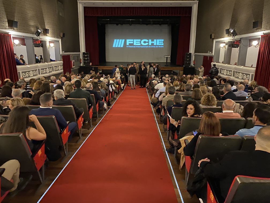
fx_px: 203
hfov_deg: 67.3
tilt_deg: -11.7
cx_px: 135
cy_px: 102
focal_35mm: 26
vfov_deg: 53.1
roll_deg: +0.5
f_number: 1.8
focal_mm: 4.25
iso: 1000
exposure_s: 1/20
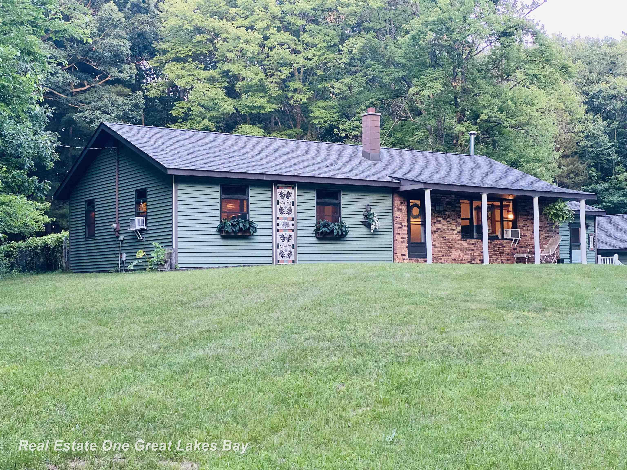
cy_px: 235
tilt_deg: +4.8
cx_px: 314
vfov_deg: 28.0
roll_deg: -0.3
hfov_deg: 36.8
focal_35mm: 52
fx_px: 942
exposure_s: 1/60
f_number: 2
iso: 200
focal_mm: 6
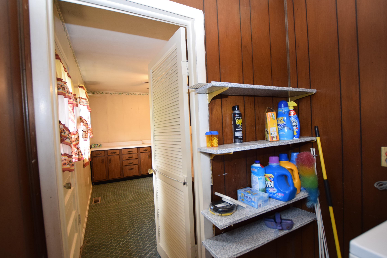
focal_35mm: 16
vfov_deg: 73.7
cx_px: 189
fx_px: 172
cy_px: 134
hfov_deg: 96.7
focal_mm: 10
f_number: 3.5
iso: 1100
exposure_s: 1/60
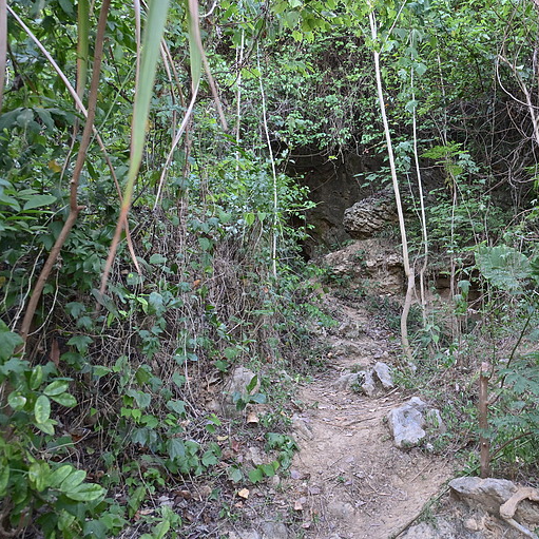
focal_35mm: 36
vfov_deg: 46.5
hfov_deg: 45.5
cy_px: 268
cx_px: 376
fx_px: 628
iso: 1100
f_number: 6.3
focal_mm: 27.5
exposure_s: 1/160
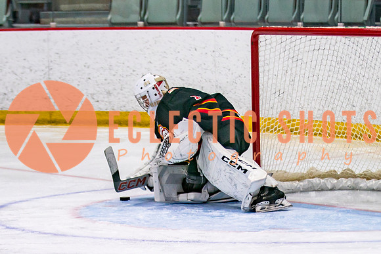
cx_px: 148
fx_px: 2653
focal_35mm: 251
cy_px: 256
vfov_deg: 5.5
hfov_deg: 8.2
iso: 500
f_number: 2.8
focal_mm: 95
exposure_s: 1/640
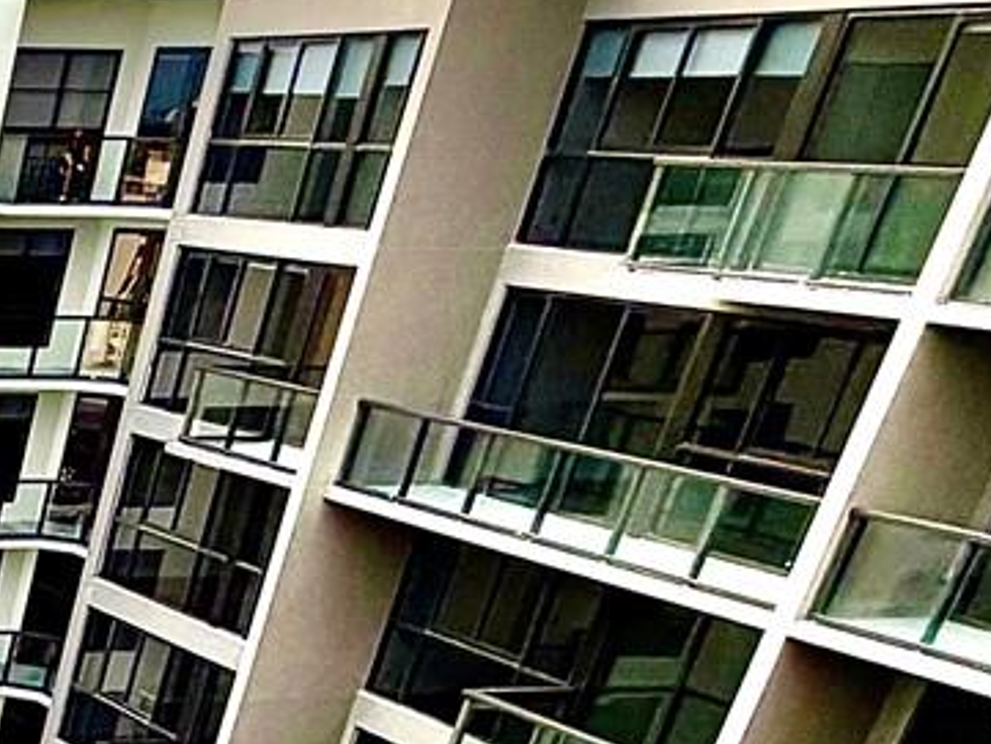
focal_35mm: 62
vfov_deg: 19.7
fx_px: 1776
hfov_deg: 21.5
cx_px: -754
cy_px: 1190
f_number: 2.2
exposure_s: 1/163
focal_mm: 2.22
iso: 64
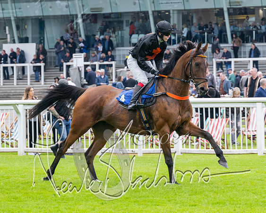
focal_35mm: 182
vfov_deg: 8.5
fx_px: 1434
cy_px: 96
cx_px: 169
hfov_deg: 10.6
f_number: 4
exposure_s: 1/640
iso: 400
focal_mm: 98
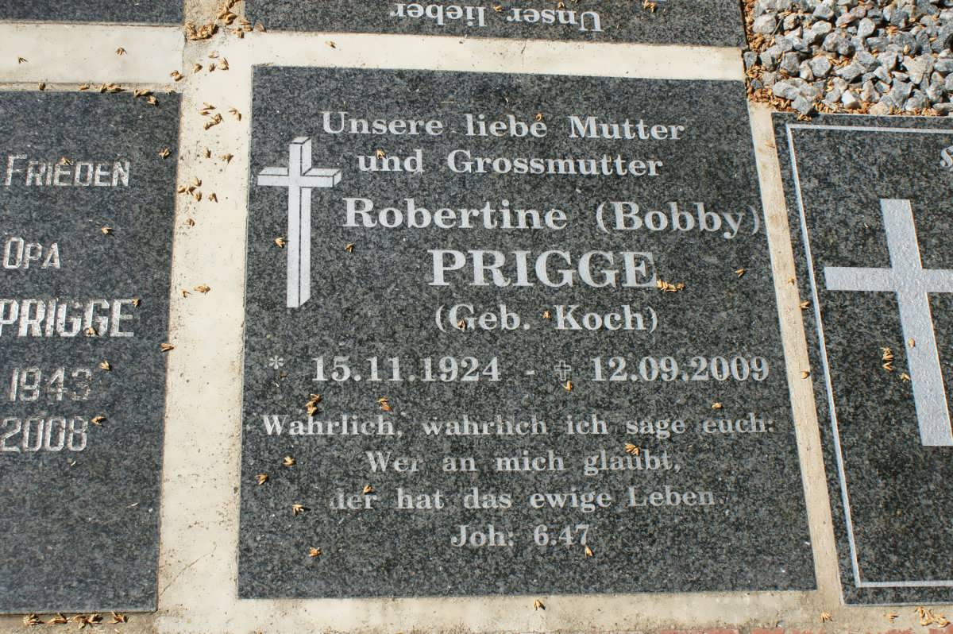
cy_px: 317
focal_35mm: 45
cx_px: 476
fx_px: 1190
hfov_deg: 43.6
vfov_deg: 29.8
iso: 200
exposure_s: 1/400
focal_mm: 30
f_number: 9
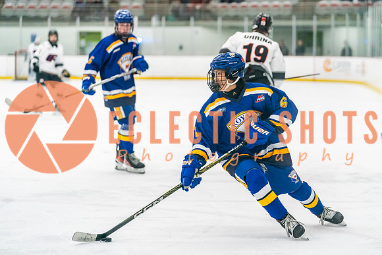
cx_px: 214
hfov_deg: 16.1
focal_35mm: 127
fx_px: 1347
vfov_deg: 10.8
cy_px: 114
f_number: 2.8
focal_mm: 111
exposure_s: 1/1250
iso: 3200
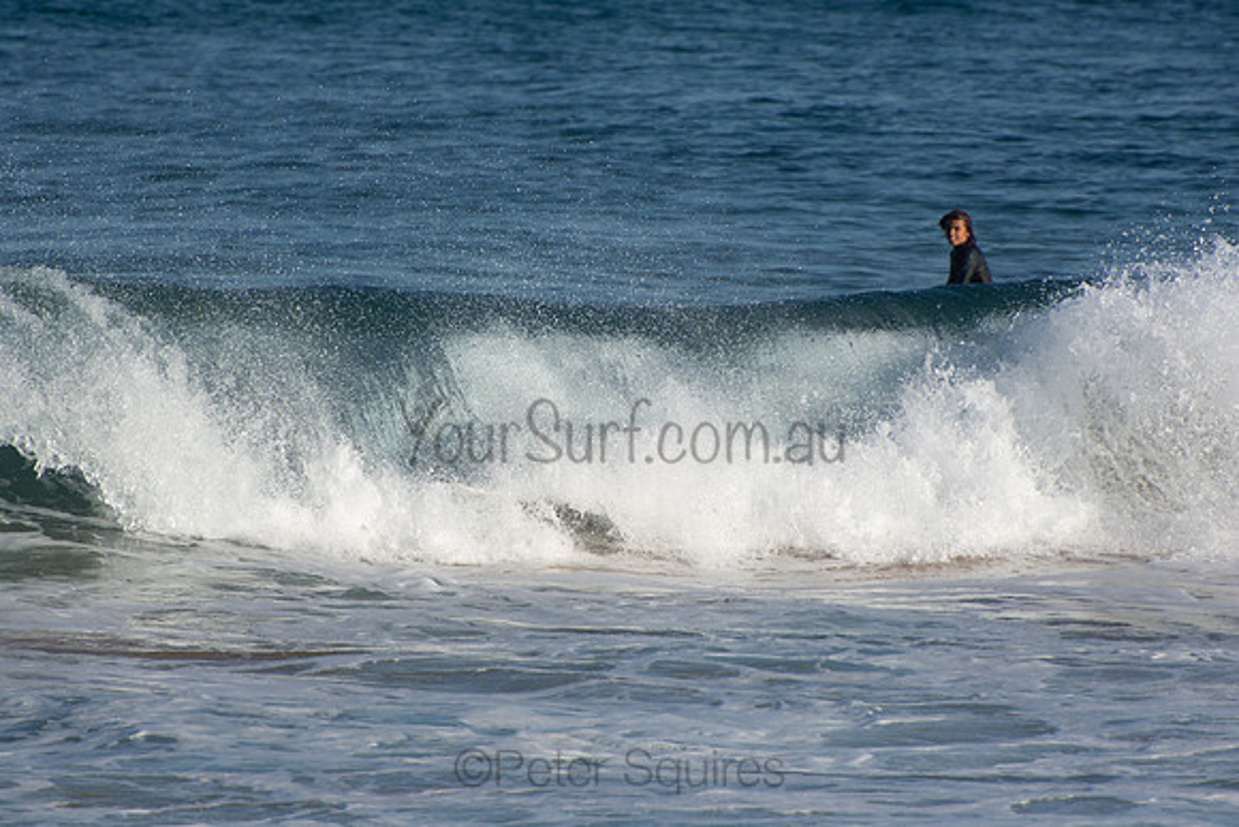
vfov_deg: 2.3
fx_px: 20654
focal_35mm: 600
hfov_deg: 3.4
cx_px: 620
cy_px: 414
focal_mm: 400
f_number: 5.6
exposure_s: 1/1000
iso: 140
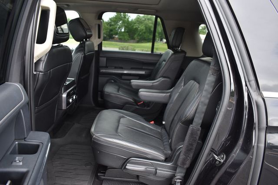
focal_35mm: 27
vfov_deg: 48.0
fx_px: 209
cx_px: 139
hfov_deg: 67.4
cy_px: 92
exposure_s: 1/250
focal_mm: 18
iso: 560
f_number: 3.5
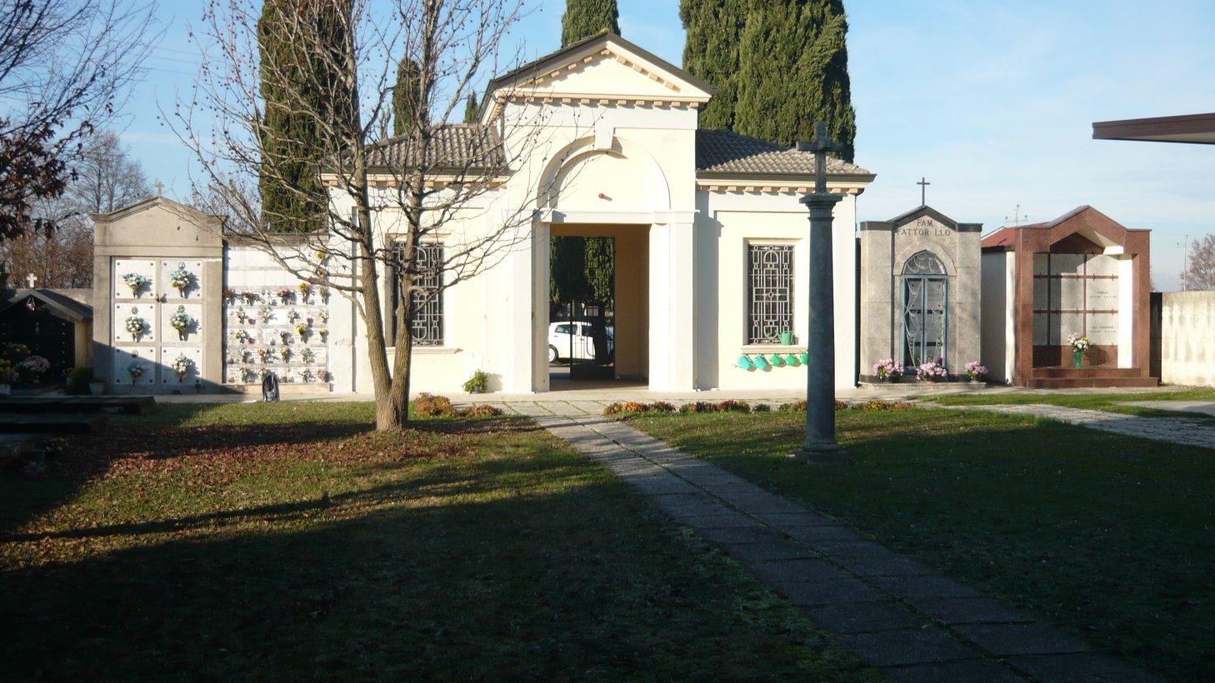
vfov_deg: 32.0
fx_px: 1192
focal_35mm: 37
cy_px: 319
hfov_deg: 54.0
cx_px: 607
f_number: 8
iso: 100
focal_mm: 5.5
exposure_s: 1/125
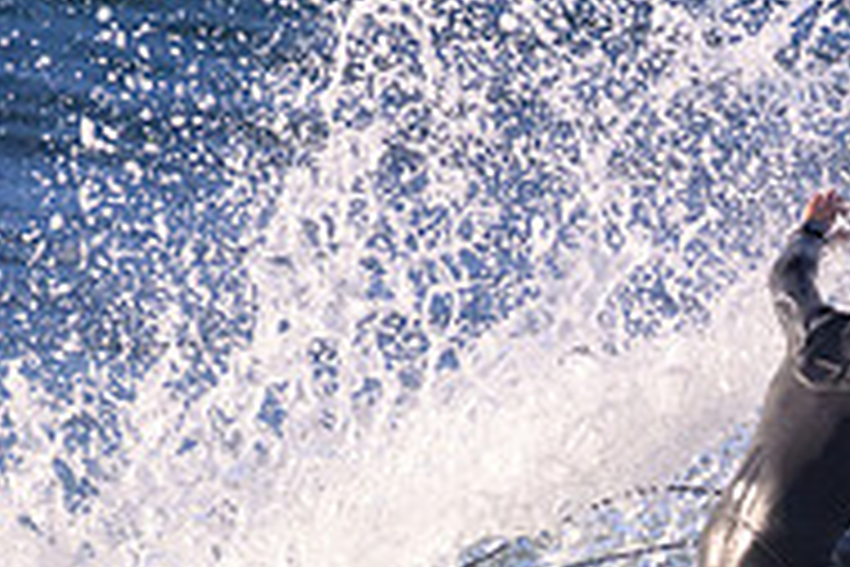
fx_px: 49391
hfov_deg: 1.0
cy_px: 610
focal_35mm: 2092
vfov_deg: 0.7
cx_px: 1052
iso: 2200
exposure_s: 1/2000
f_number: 11
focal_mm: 680
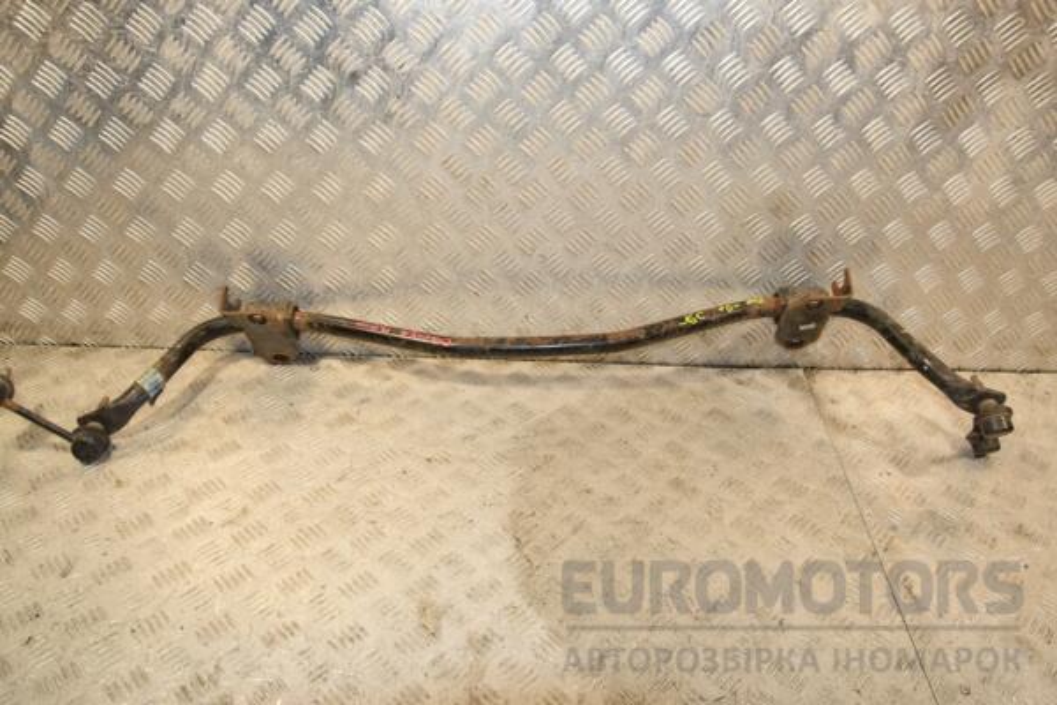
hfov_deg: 67.4
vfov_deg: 47.9
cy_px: 352
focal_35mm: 27
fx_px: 793
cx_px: 528
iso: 800
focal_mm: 18
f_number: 7.1
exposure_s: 1/200
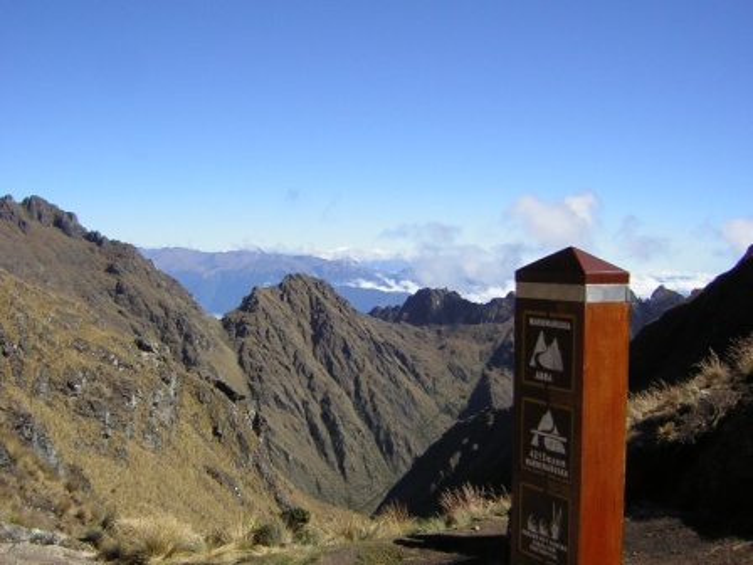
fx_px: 783
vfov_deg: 39.7
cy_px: 282
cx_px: 376
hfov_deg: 51.4
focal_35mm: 36
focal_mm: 4.7
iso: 50
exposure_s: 1/313
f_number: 5.2
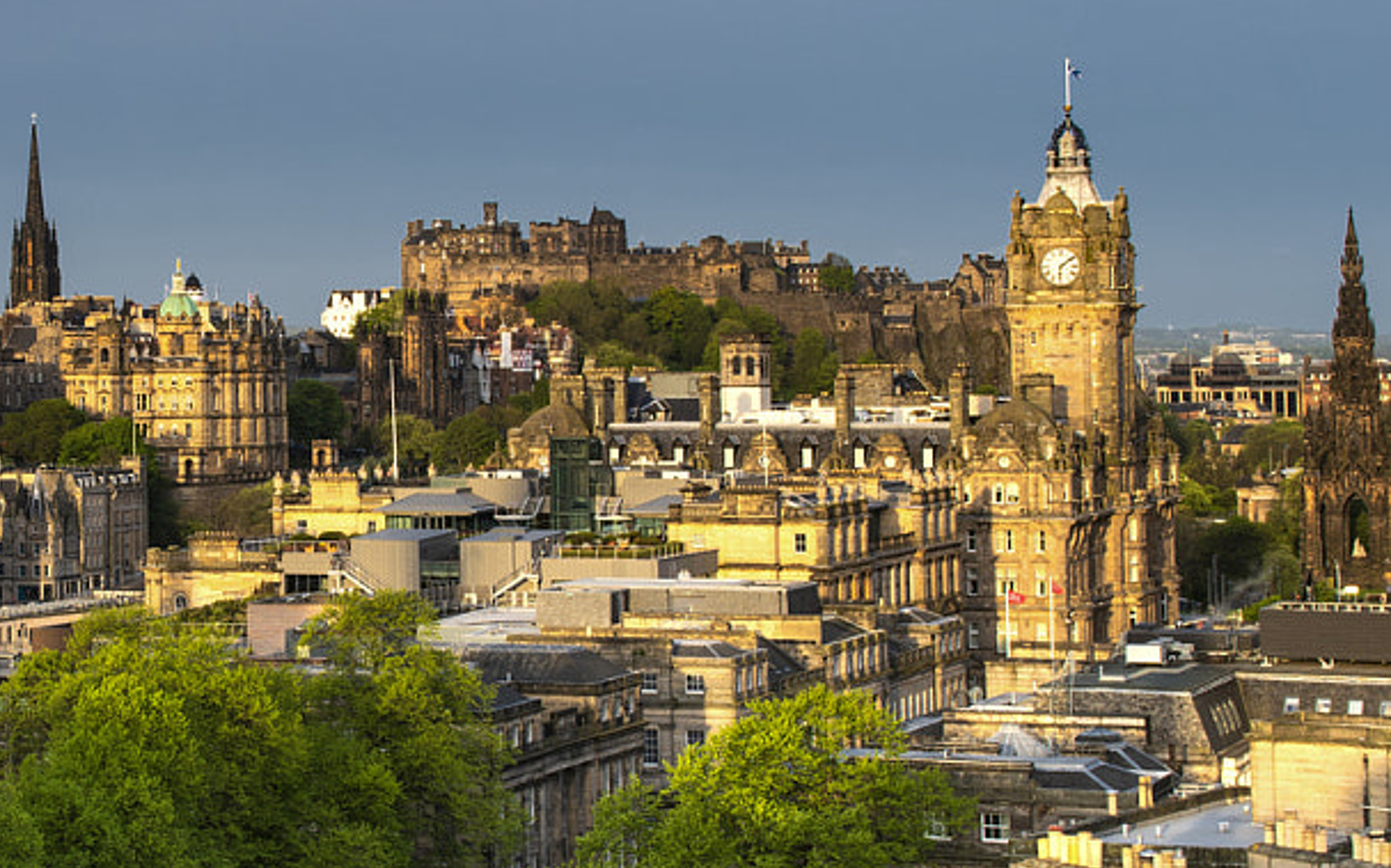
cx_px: 172
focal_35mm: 86
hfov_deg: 23.5
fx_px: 3259
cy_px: 508
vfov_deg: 15.2
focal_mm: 32
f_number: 11
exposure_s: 1/6
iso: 64
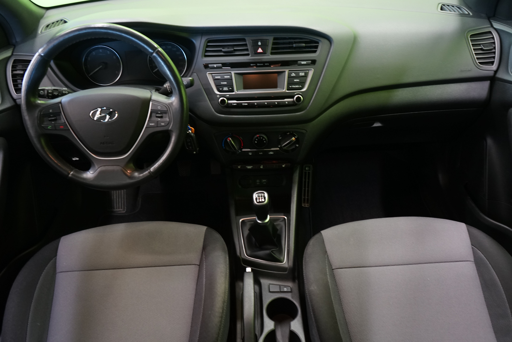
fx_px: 398
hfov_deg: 65.5
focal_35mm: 28
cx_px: 256
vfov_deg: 46.4
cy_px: 171
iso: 1600
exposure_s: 1/20
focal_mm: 28
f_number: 5
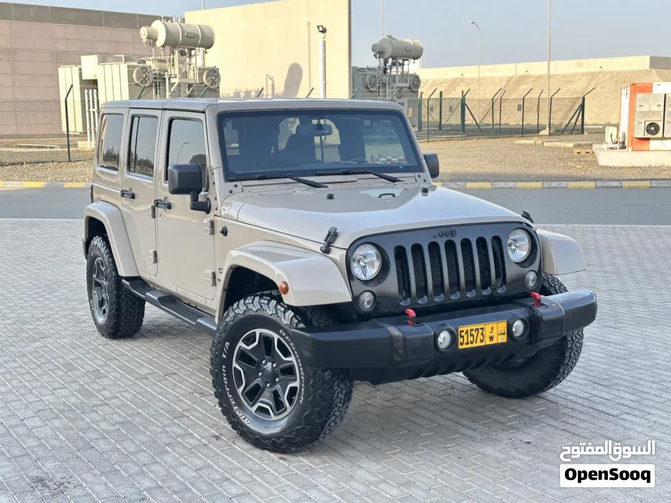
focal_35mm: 48
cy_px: 252
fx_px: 930
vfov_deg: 30.3
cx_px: 336
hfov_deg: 39.7
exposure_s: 1/351
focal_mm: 6.86
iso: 64
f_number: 1.78
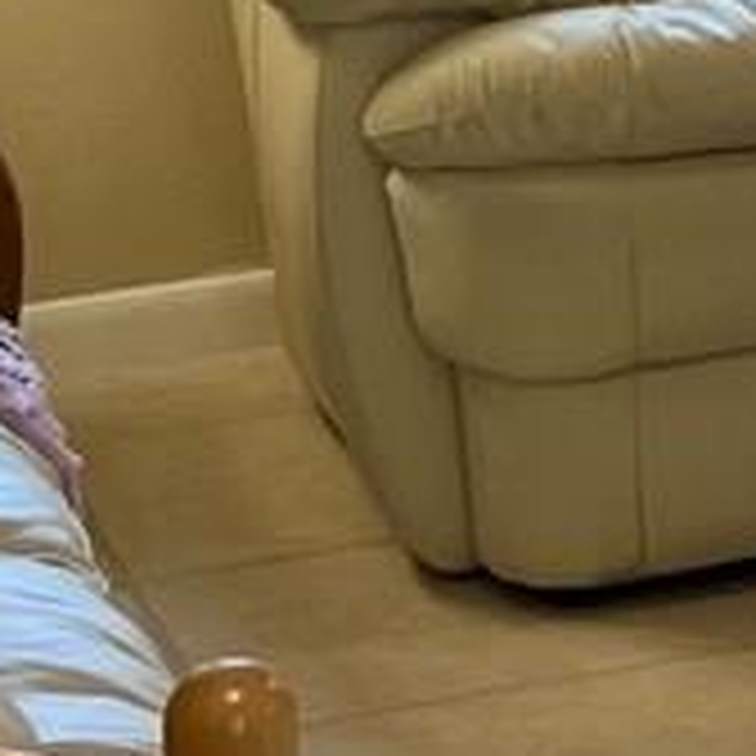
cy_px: -662
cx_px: 2218
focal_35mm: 219
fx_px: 5411
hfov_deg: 7.2
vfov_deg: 7.7
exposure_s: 1/60
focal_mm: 5.7
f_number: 1.5
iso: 80
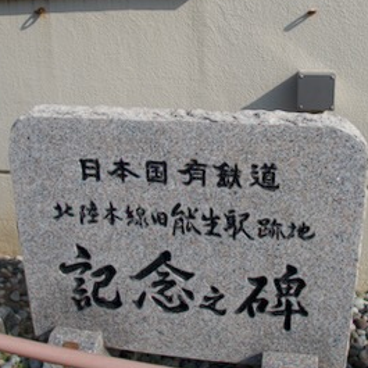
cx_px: 218
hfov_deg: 41.7
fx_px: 481
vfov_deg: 41.6
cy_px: 140
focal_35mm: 40
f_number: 8
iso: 100
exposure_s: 1/320
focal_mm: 4.5
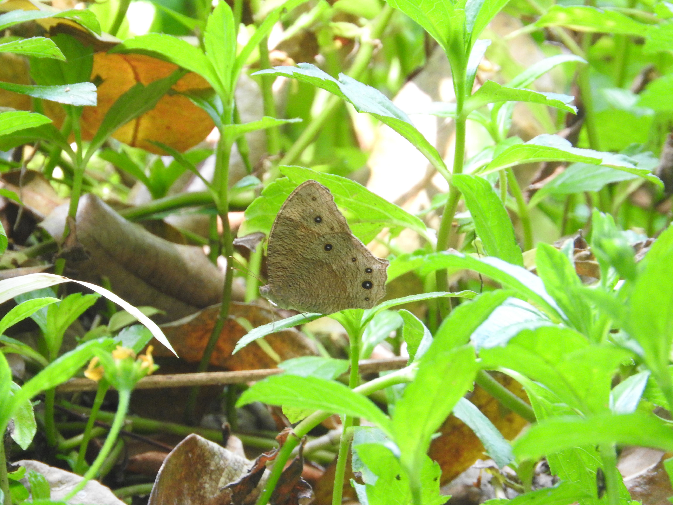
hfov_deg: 3.3
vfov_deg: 2.5
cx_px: 336
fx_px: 11665
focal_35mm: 600
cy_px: 252
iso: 450
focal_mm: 107.5
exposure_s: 1/60
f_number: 5.6
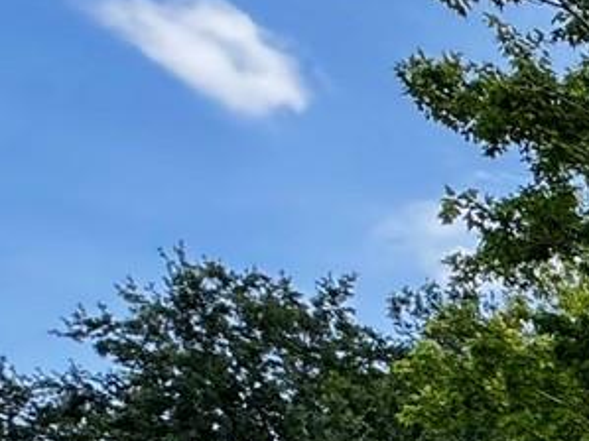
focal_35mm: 75
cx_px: 1340
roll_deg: +2.5
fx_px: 1276
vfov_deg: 16.4
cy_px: 797
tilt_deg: -5.6
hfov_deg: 15.9
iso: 40
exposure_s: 1/375
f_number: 2.2
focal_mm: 2.22
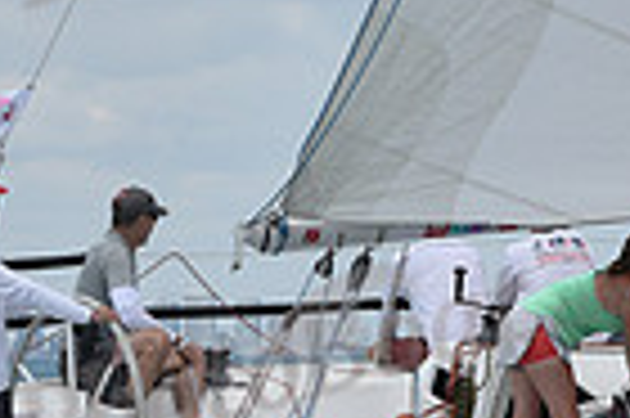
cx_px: 886
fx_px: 5069
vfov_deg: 4.7
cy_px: 61
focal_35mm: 290
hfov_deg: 7.0
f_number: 7.1
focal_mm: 70
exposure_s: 1/1250
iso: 250
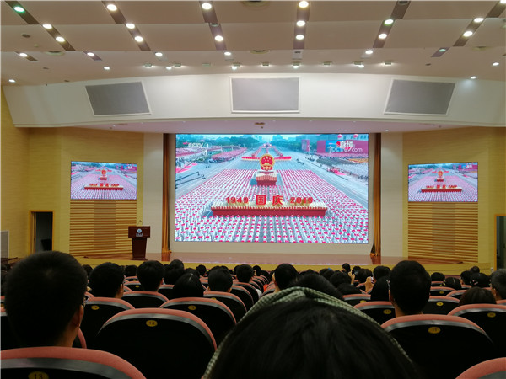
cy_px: 190
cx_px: 253
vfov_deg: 44.2
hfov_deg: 56.8
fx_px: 468
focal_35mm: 32
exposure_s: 1/50
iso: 100
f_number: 2.2
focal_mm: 3.81
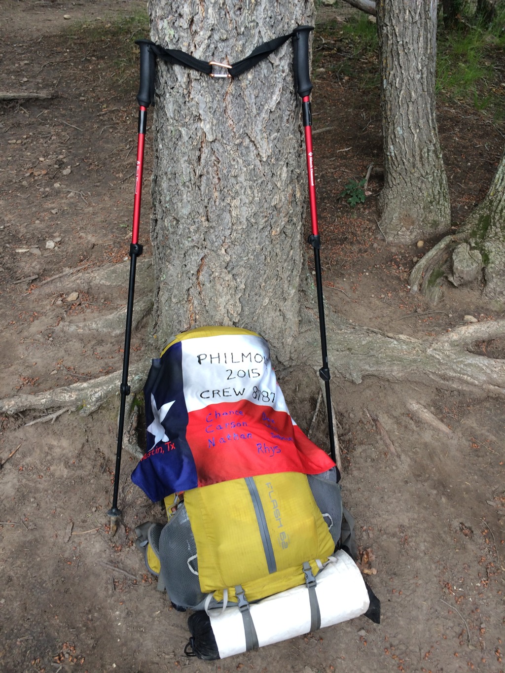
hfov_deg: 48.2
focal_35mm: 29
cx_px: 252
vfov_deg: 61.7
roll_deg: +2.7
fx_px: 564
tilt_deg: -33.6
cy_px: 336
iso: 40
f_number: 2.2
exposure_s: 1/60
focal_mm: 4.15
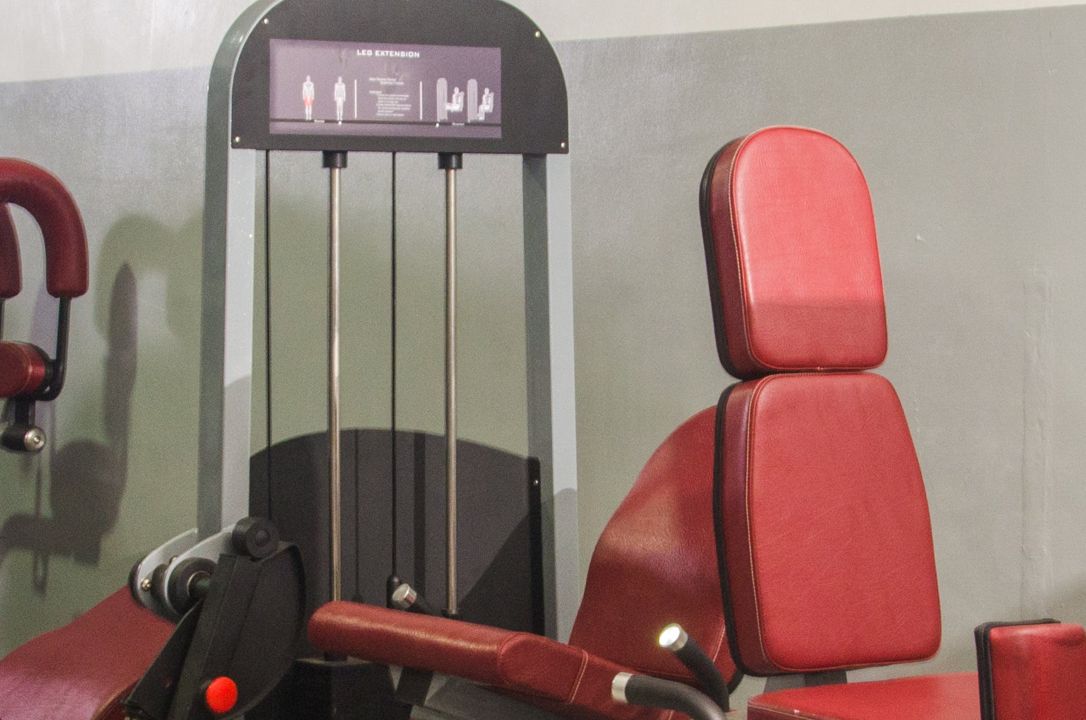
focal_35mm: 101
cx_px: 491
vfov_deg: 13.4
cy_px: 435
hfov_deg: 20.2
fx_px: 3052
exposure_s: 1/2.5
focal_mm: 25
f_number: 10
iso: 640
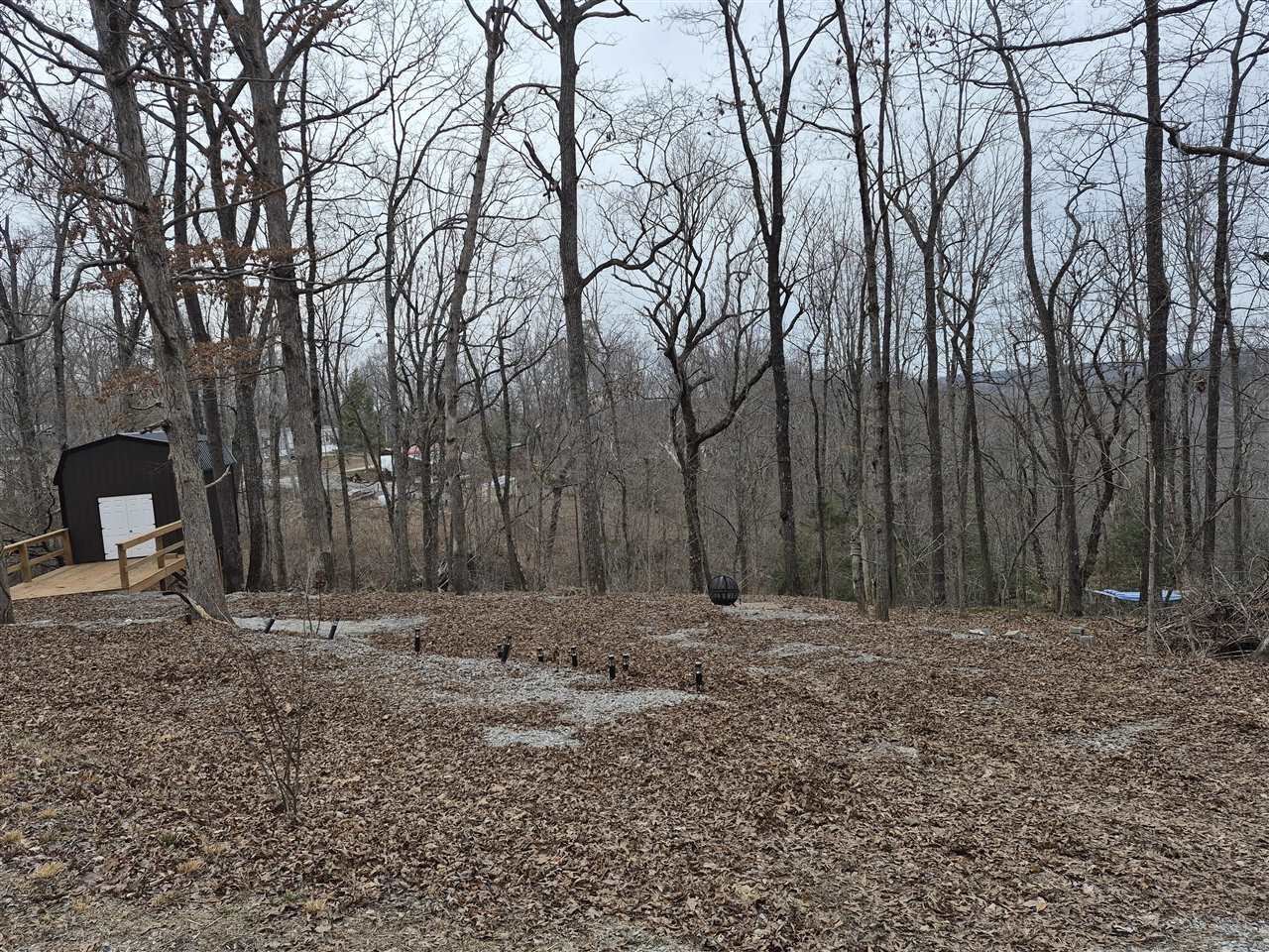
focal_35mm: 23
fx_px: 843
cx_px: 634
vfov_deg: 58.9
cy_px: 476
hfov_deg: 73.9
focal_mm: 5.4
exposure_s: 1/694
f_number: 1.8
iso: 80
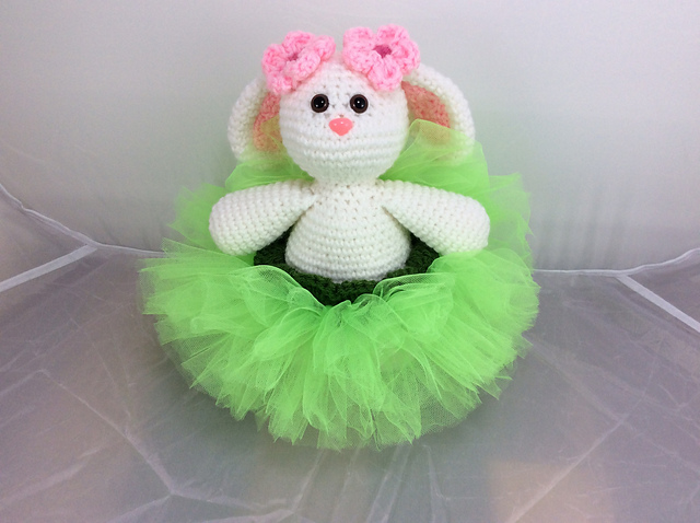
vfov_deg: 44.1
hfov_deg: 56.9
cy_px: 262
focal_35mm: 32
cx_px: 350
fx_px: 646
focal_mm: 3.3
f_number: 2.4
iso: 40
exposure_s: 1/120
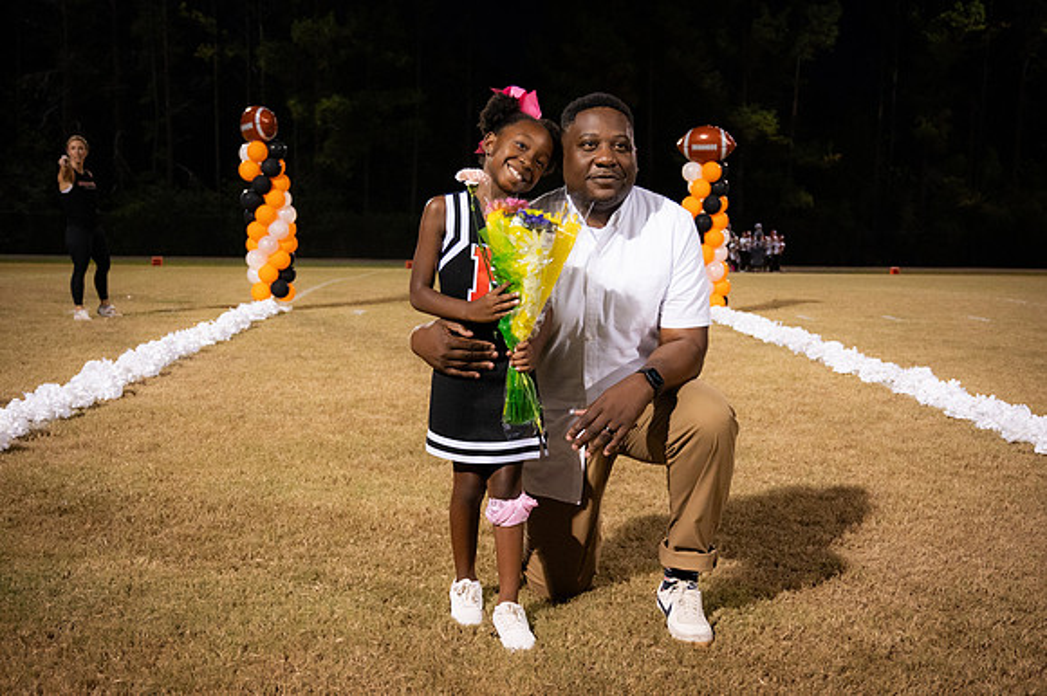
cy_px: 429
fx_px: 1201
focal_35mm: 41
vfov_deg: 32.2
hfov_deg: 47.1
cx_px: 558
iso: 3200
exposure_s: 1/250
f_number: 4
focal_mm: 33.5
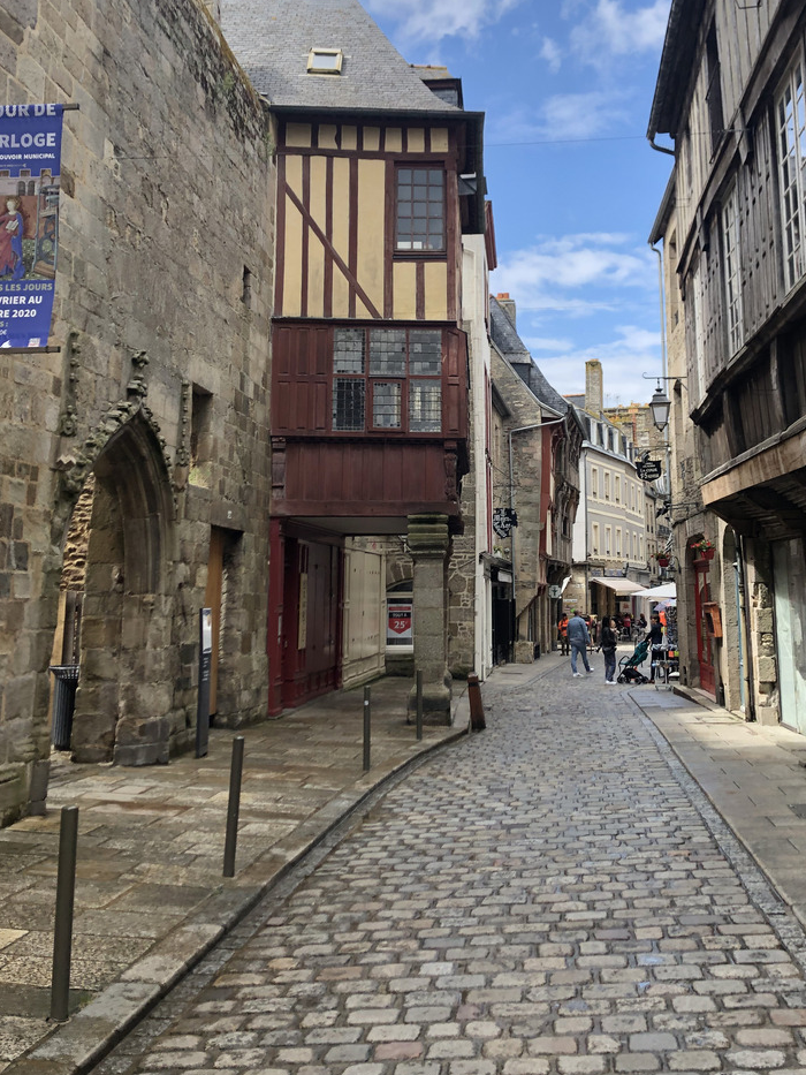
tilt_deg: +10.6
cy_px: 389
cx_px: 477
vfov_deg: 50.7
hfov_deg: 39.5
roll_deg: +1.4
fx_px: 1117
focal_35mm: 36
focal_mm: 4
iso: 20
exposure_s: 1/917
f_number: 1.8
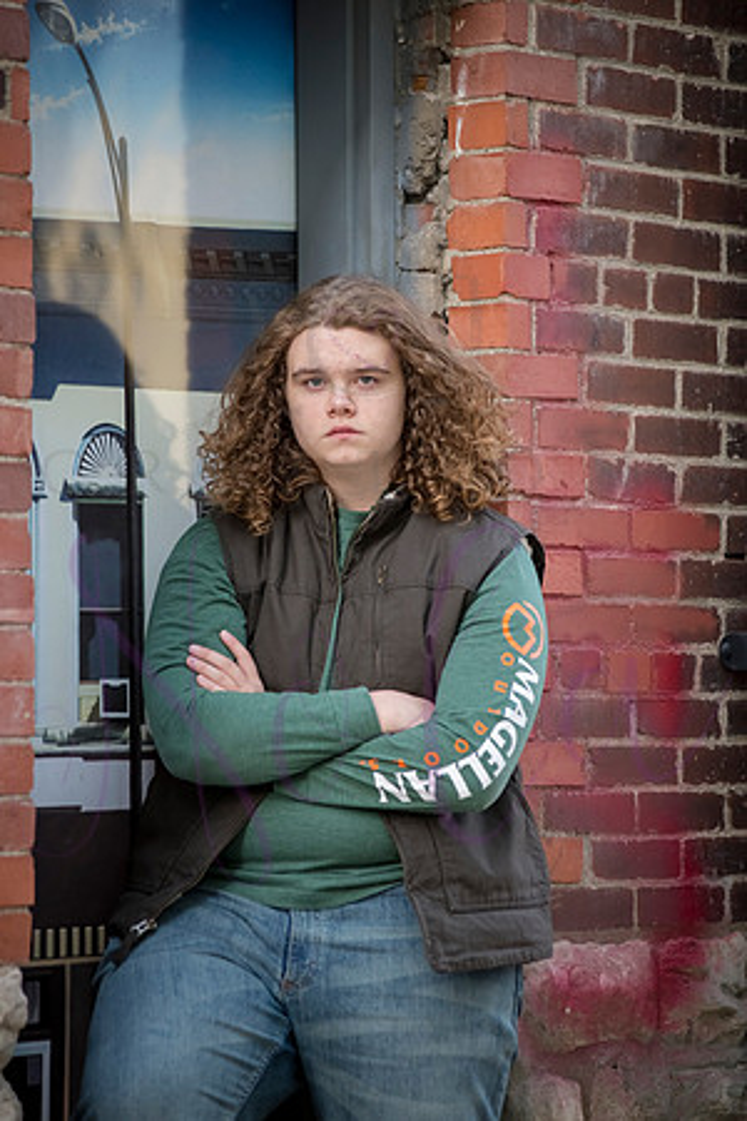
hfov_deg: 9.5
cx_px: 374
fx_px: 4513
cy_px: 560
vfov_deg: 14.2
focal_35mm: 145
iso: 1250
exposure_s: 1/320
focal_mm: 145
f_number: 4.5
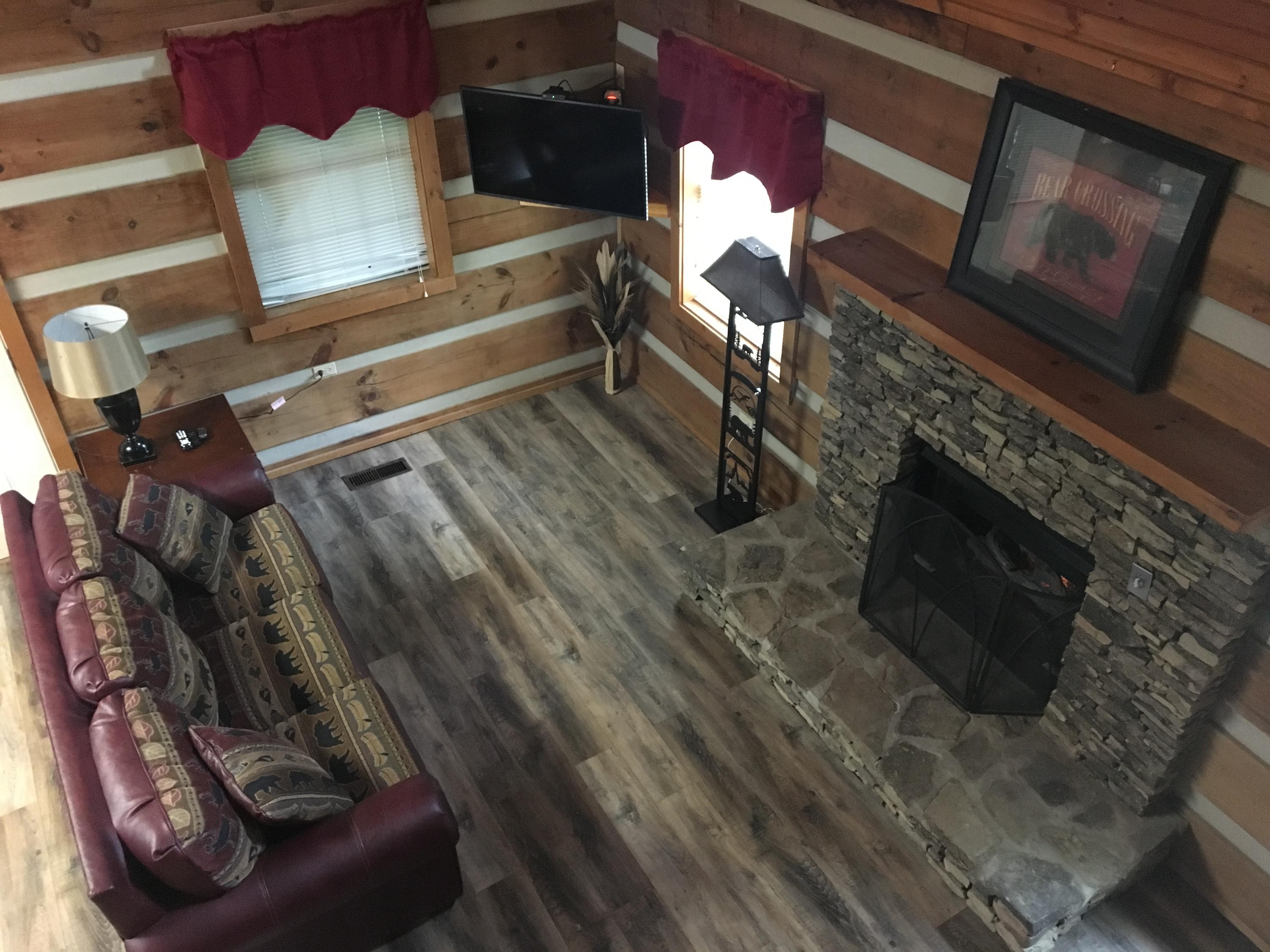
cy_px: 476
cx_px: 635
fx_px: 1064
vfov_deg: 48.2
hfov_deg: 61.7
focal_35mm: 29
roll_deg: +0.4
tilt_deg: -38.3
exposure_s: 1/15
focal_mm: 4.15
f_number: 2.2
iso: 320
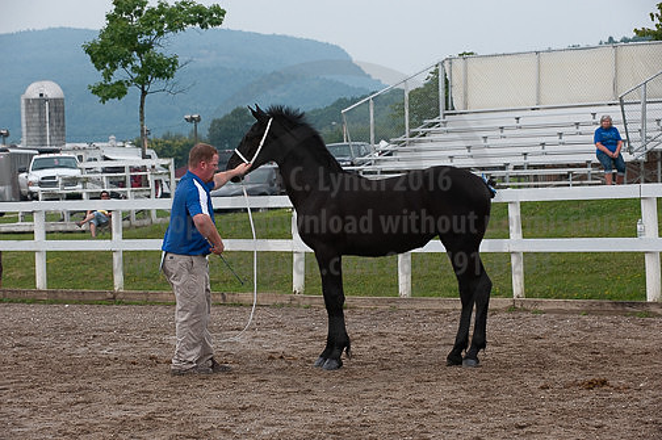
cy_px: 220
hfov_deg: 15.2
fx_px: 2480
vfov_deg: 10.1
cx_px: 331
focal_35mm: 135
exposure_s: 1/1250
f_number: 5.6
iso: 900
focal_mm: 135
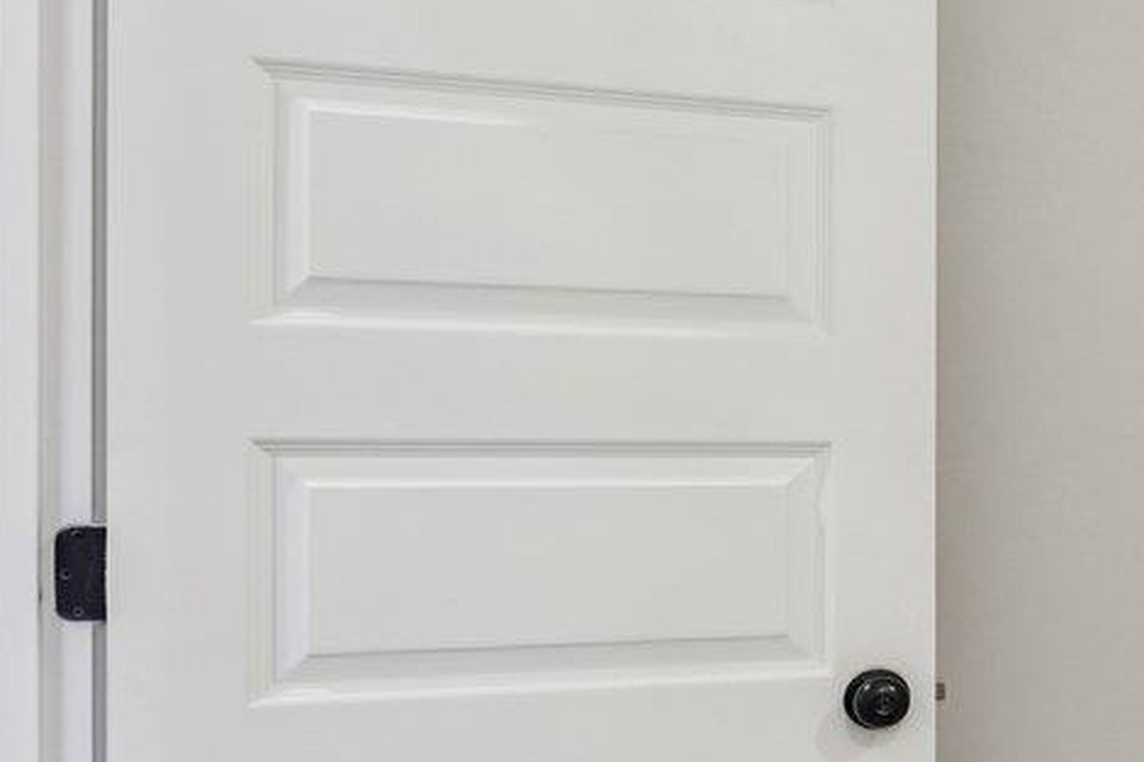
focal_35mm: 61
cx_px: 1840
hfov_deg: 23.8
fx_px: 1938
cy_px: 483
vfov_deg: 22.2
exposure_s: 1/13
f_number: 8
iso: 400
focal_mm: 14
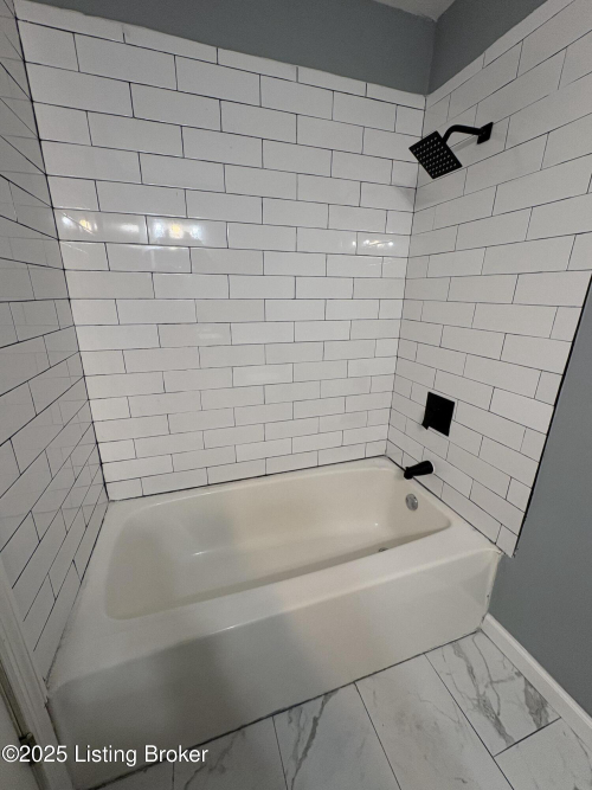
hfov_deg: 85.7
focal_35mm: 14
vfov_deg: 102.1
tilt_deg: -17.5
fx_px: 319
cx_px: 296
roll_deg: -0.7
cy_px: 395
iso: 250
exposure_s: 1/120
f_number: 2.2
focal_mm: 2.22
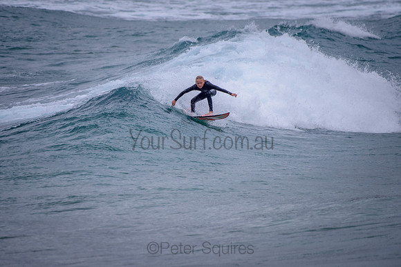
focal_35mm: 613
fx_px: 6830
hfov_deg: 3.4
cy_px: 110
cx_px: 190
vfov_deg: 2.2
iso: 140
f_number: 5.6
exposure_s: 1/2000
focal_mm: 500
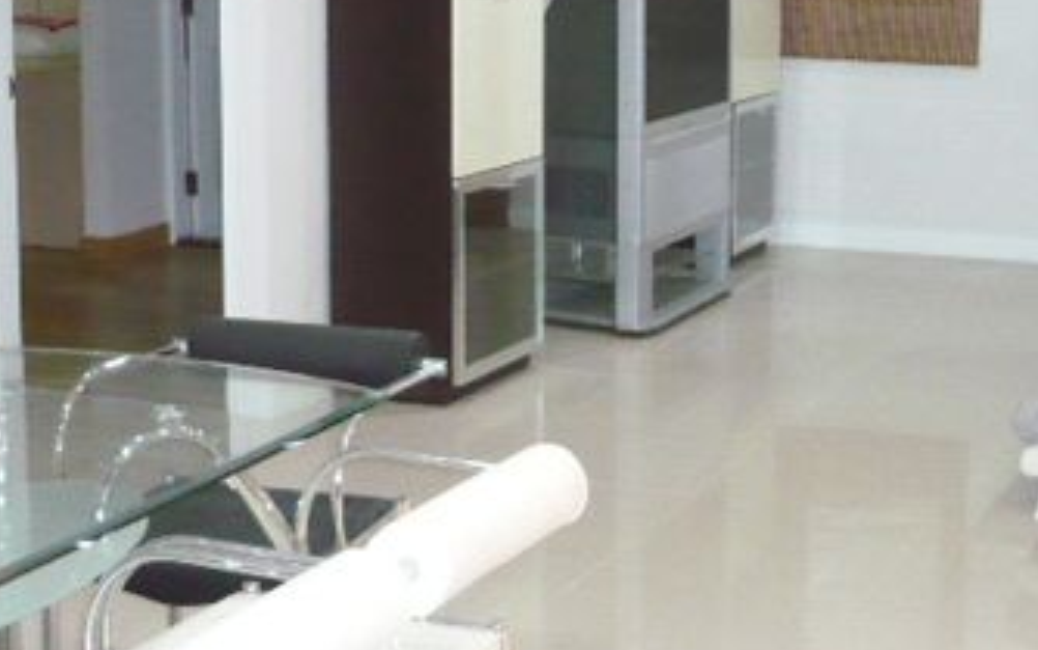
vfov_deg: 18.3
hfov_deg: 28.9
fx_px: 2009
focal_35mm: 71
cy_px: 202
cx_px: 597
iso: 640
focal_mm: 5.8
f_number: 2.8
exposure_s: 1/30
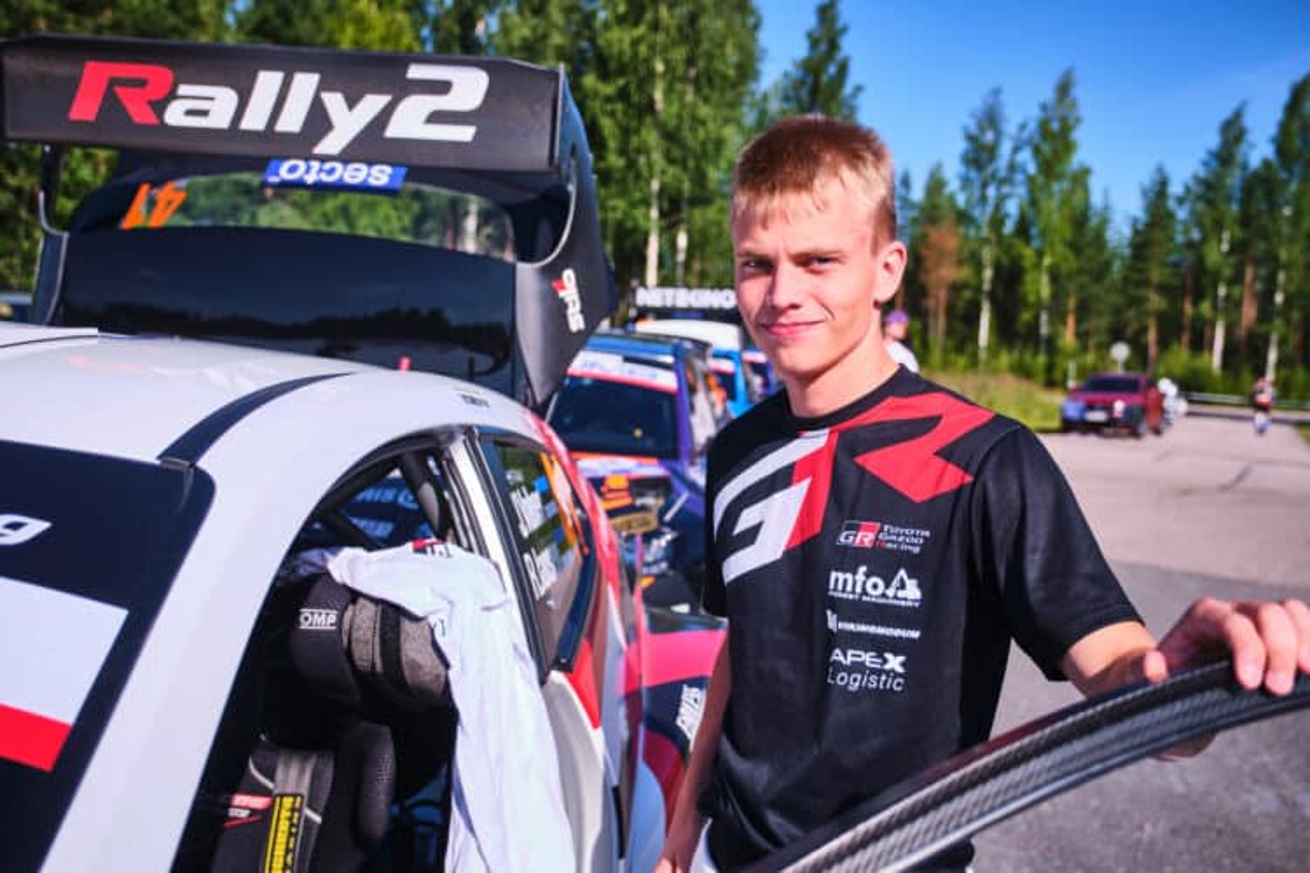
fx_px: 1274
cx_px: 655
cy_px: 436
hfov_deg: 54.4
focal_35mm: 35
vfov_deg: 37.9
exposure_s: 1/3200
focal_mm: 23.4
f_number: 2.8
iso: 200
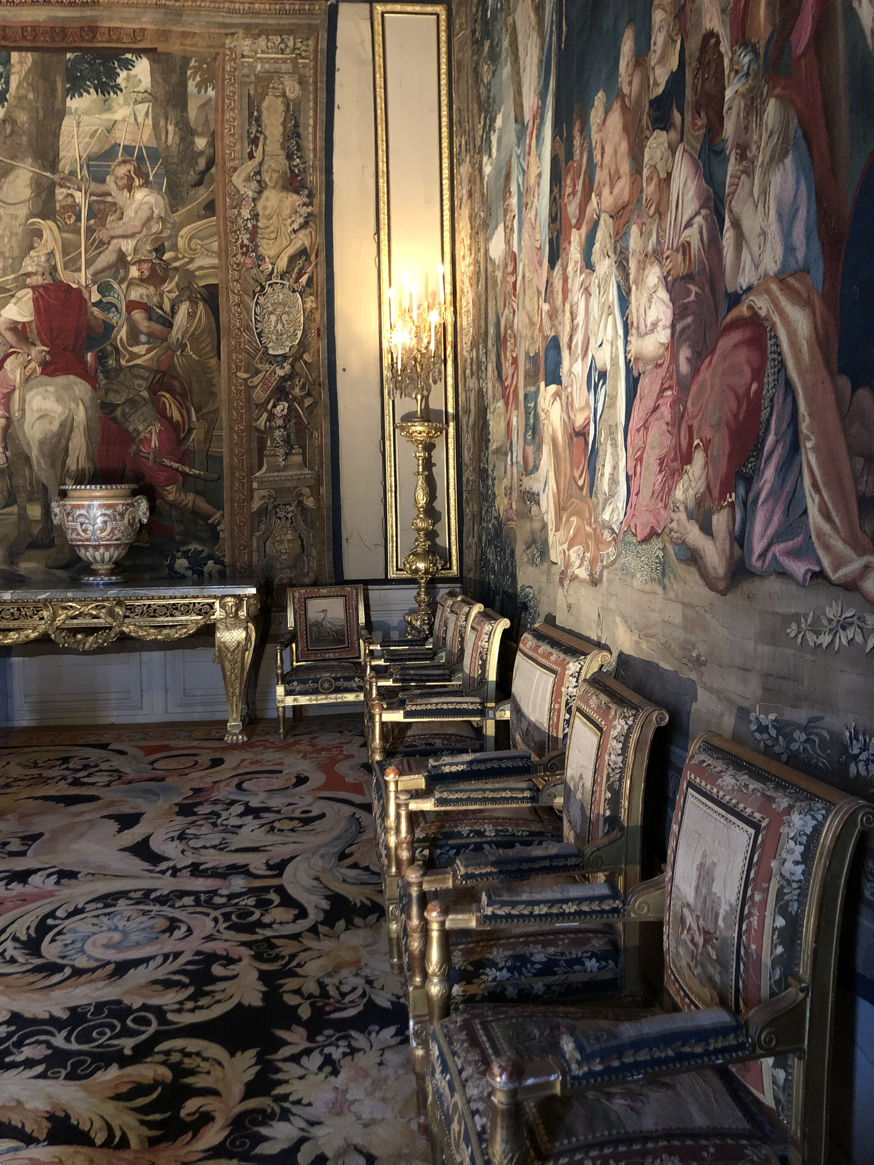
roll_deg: +1.6
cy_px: 582
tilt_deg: -2.4
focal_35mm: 28
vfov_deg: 63.4
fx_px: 943
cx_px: 437
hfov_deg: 49.7
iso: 125
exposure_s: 1/4
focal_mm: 4
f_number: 1.8
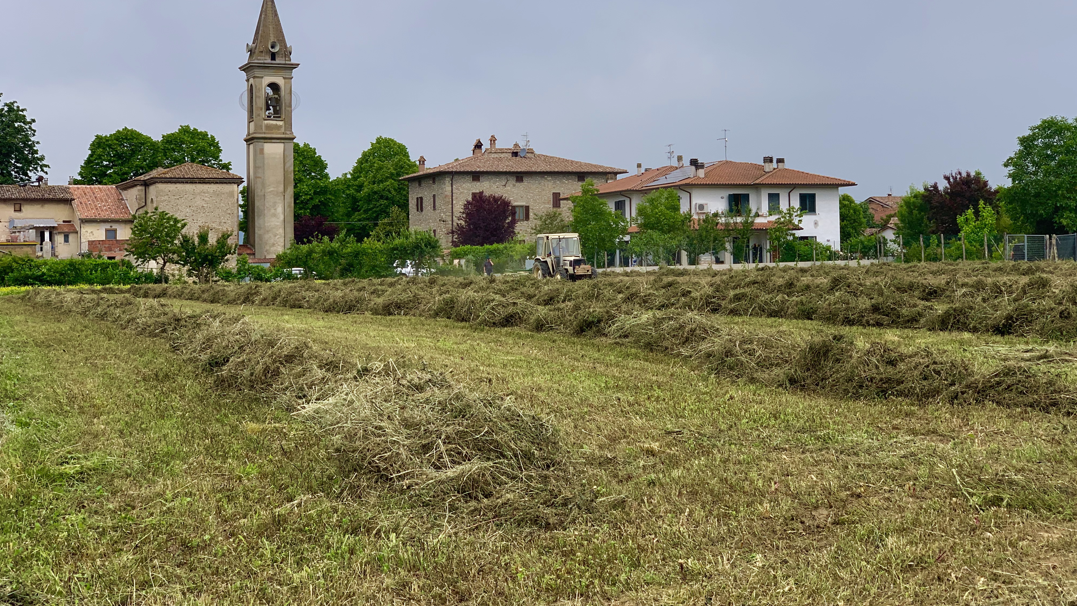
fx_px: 1628
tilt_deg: +2.1
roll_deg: +1.2
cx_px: 539
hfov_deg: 36.6
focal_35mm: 57
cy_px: 210
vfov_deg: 21.0
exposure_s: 1/695
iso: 16
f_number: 2.4
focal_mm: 6
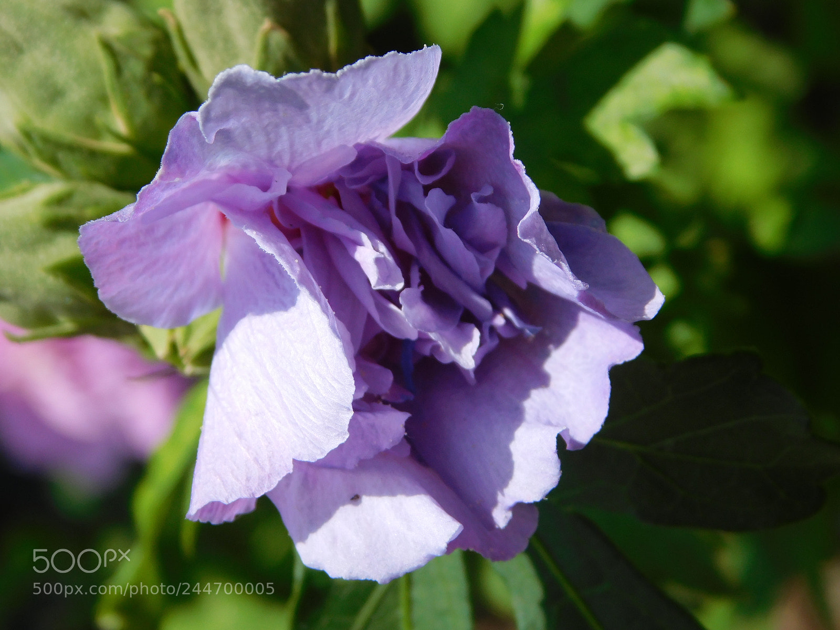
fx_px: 2791
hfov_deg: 17.1
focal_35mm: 115
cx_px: 420
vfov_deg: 12.9
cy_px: 315
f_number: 4.8
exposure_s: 1/640
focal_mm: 20.3
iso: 125
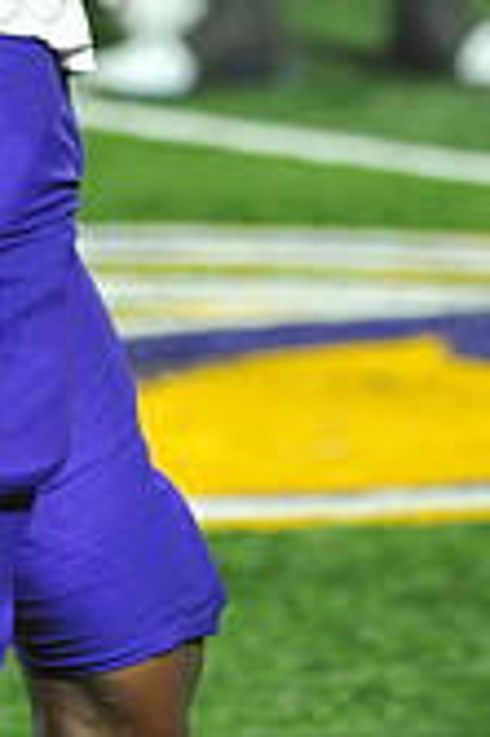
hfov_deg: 2.1
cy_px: -521
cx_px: 0
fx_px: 13154
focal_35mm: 643
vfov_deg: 3.2
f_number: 5.6
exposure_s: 1/320
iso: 4000
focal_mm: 185
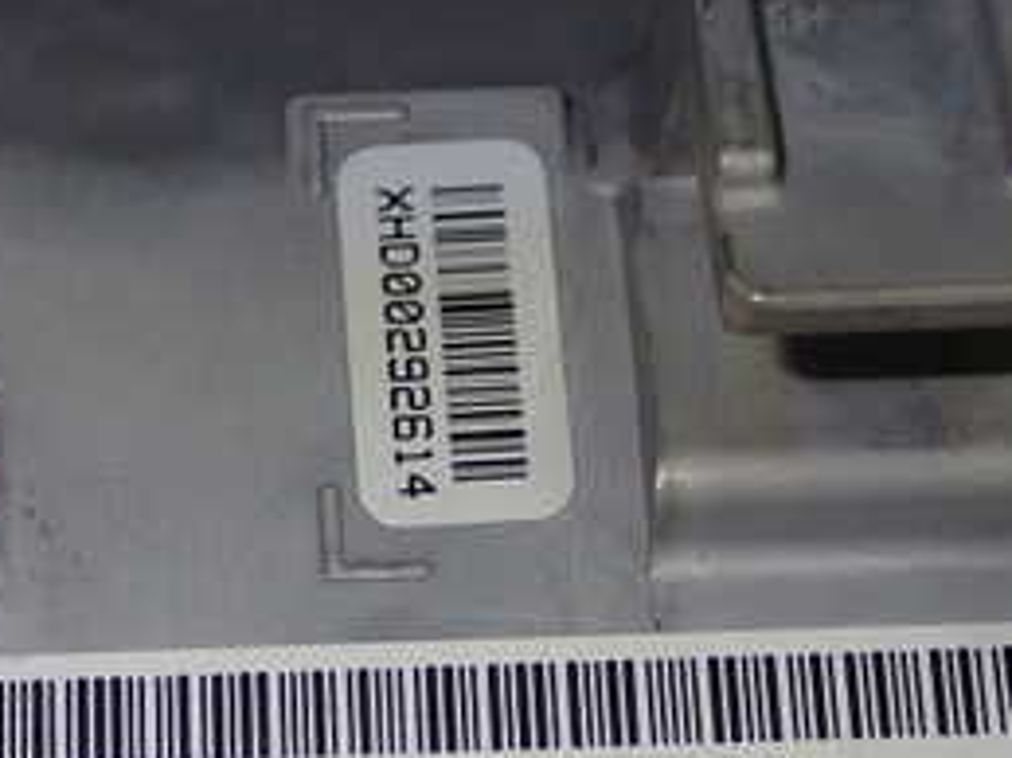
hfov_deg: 16.9
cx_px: 238
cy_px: 742
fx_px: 3390
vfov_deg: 12.6
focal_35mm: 116
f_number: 9
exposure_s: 1/50
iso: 200
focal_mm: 9.01
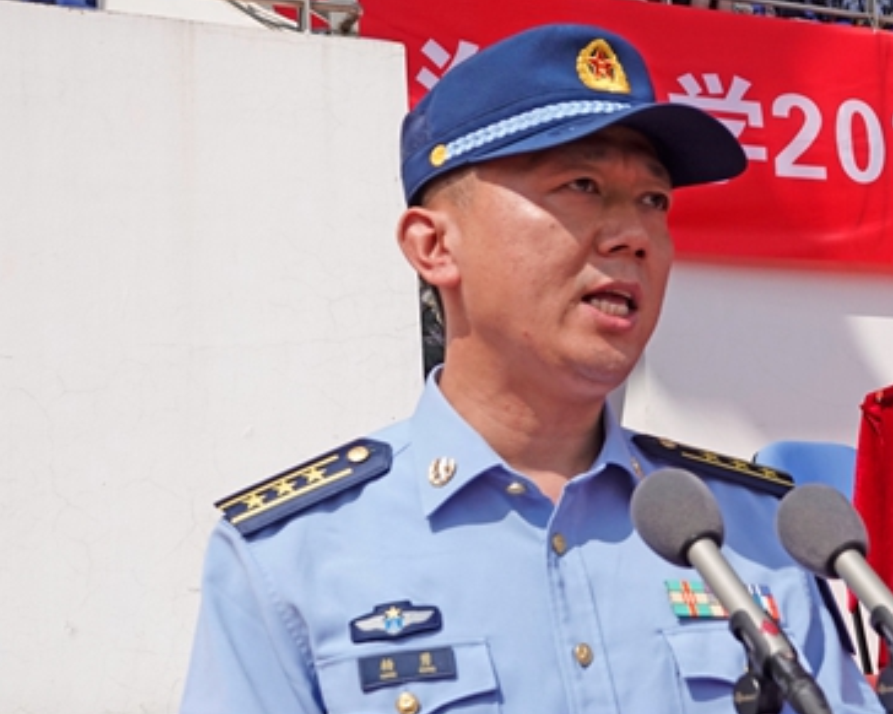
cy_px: 363
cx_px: 655
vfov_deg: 22.5
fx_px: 1797
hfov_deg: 27.6
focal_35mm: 68
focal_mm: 16.31
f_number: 4
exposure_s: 1/2500
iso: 200
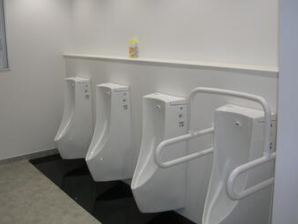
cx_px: 132
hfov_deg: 44.7
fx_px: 362
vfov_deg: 34.3
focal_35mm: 42
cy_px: 97
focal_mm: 5.8
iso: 50
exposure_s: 1/30
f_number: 2.8
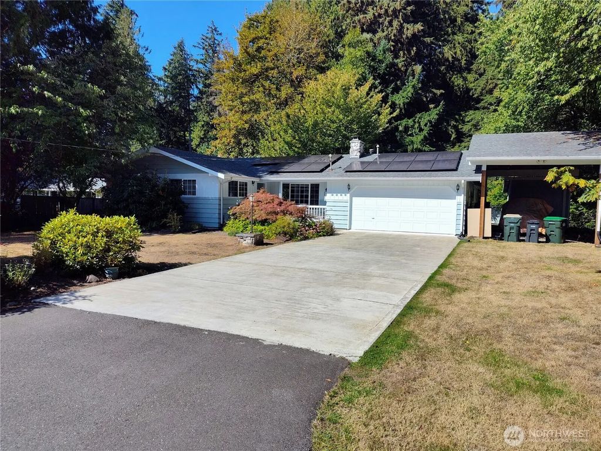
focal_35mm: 23
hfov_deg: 73.9
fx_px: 399
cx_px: 300
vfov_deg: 58.9
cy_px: 226
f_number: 1.8
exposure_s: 1/1854
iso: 100
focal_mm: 5.56
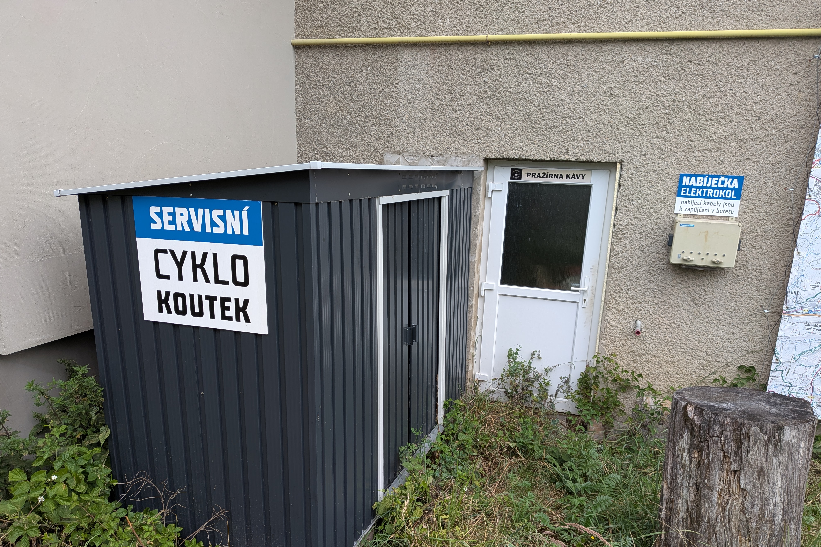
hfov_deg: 71.5
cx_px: 410
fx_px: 570
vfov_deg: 51.2
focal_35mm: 25
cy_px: 301
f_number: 1.7
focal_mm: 4.53
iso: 27
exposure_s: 1/265
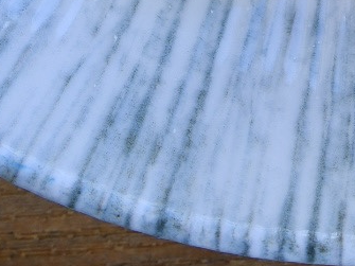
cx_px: 405
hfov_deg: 10.5
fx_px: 1907
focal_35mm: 186
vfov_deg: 7.0
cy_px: -581
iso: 320
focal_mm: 40
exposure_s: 1/250
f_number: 11
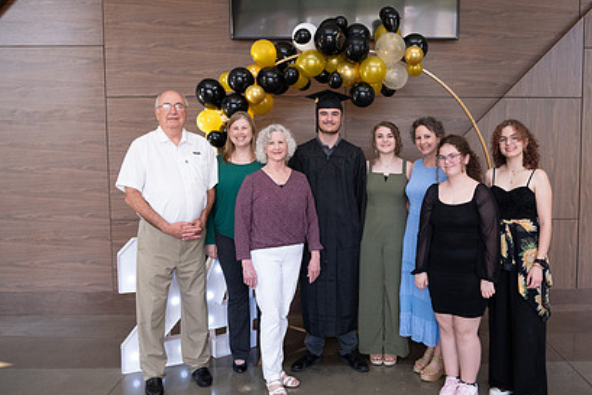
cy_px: 184
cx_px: 366
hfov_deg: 55.2
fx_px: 559
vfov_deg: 38.9
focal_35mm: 34
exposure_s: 1/250
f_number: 4
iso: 3200
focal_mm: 24
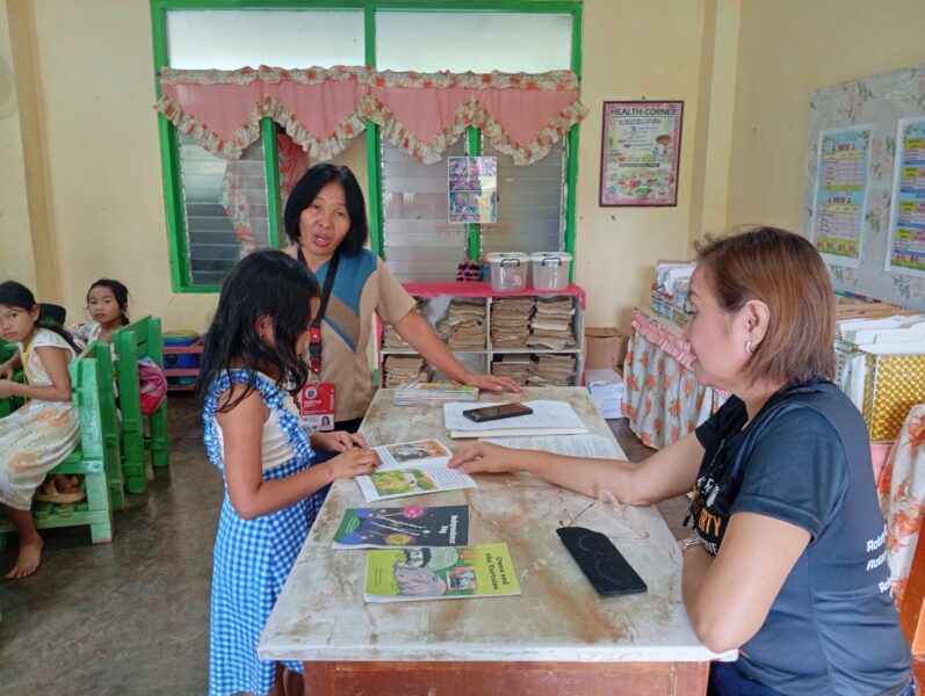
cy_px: 348
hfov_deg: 65.3
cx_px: 462
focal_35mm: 27
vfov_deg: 51.5
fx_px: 722
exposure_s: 1/30
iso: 362
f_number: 1.8
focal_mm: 3.98
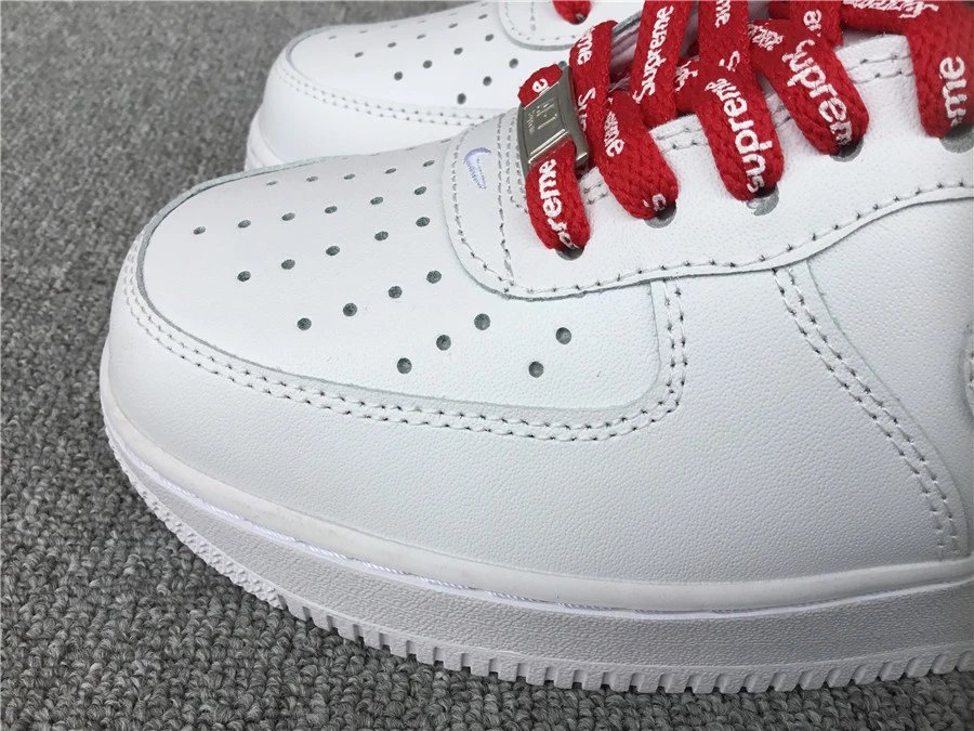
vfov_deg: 45.4
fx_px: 872
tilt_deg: -38.9
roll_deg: -2.3
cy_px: 366
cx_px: 487
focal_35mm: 31
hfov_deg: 58.4
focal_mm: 3.3
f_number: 2.4
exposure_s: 1/151
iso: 25
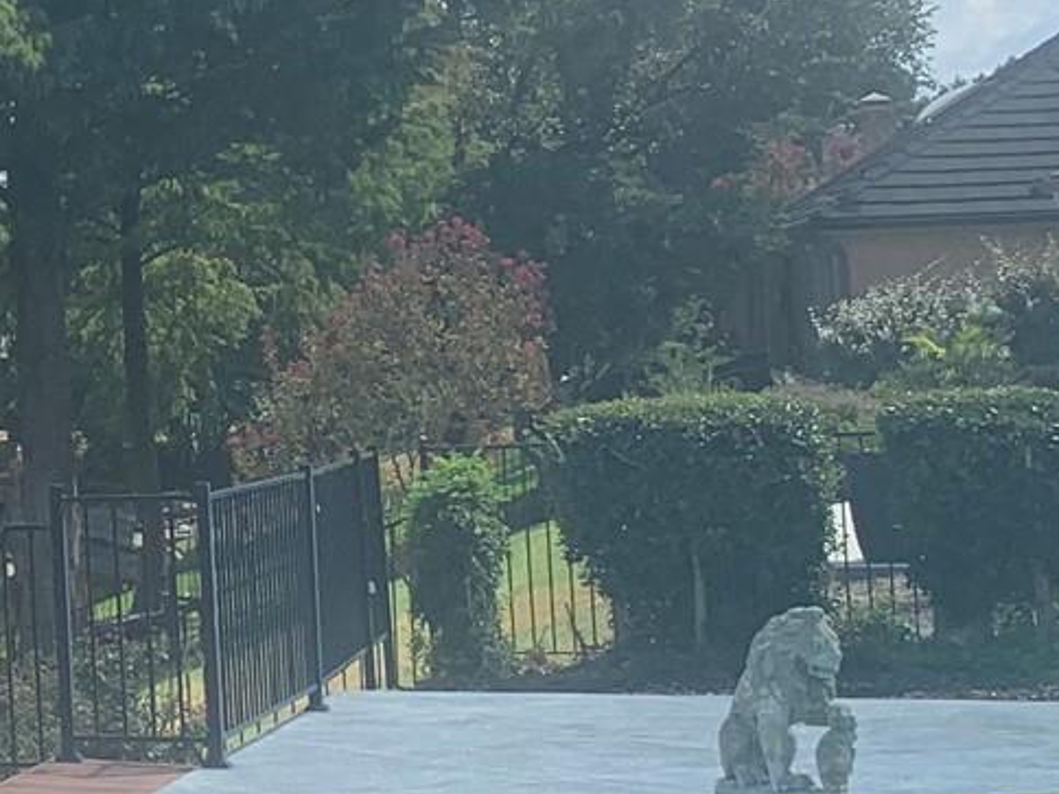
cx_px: -910
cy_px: 223
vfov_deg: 13.4
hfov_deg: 15.2
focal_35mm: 110
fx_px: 3365
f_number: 1.8
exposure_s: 1/1812
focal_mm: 4.25
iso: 25
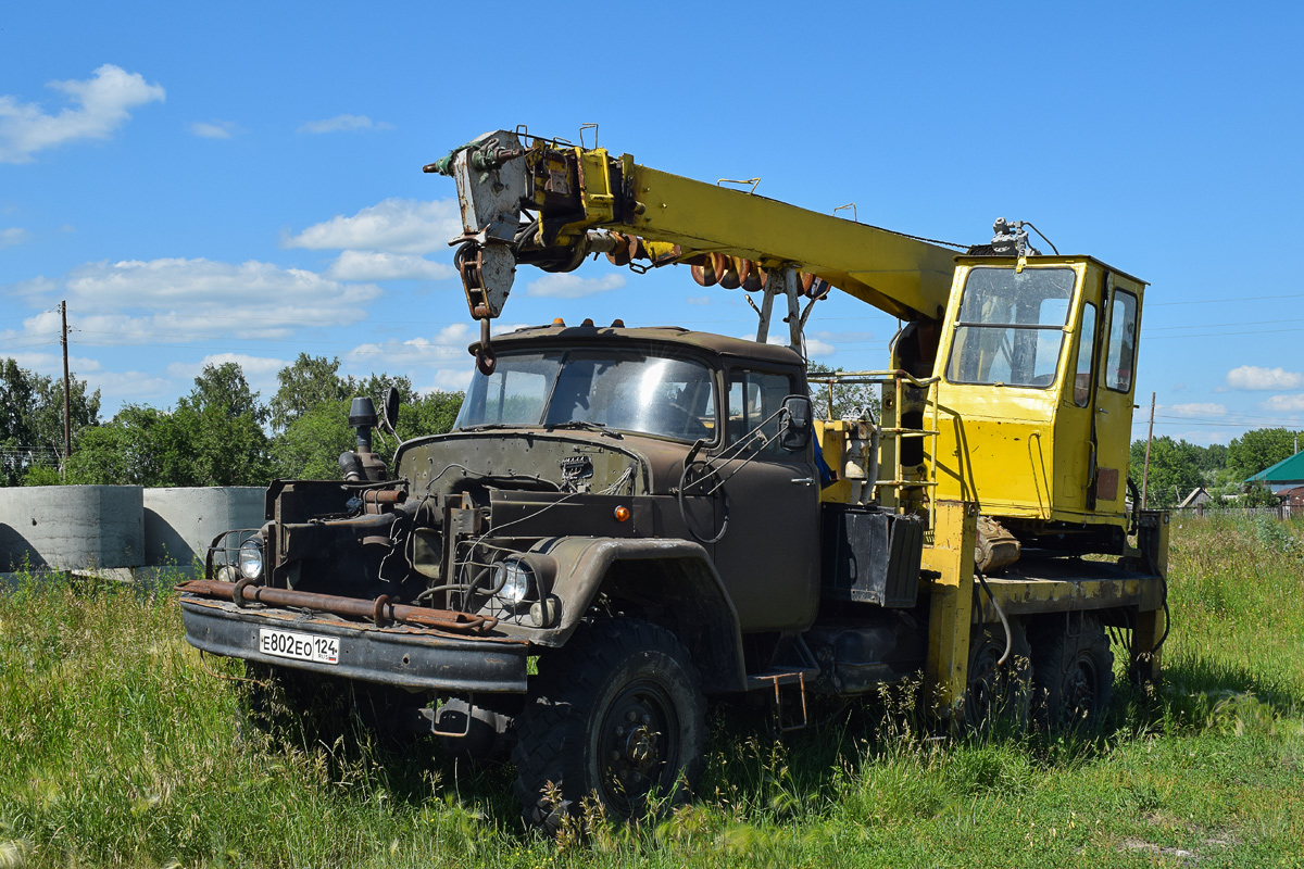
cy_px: 434
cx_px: 652
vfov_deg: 31.9
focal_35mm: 42
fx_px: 1521
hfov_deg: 46.4
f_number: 10
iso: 200
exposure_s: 1/400
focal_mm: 28
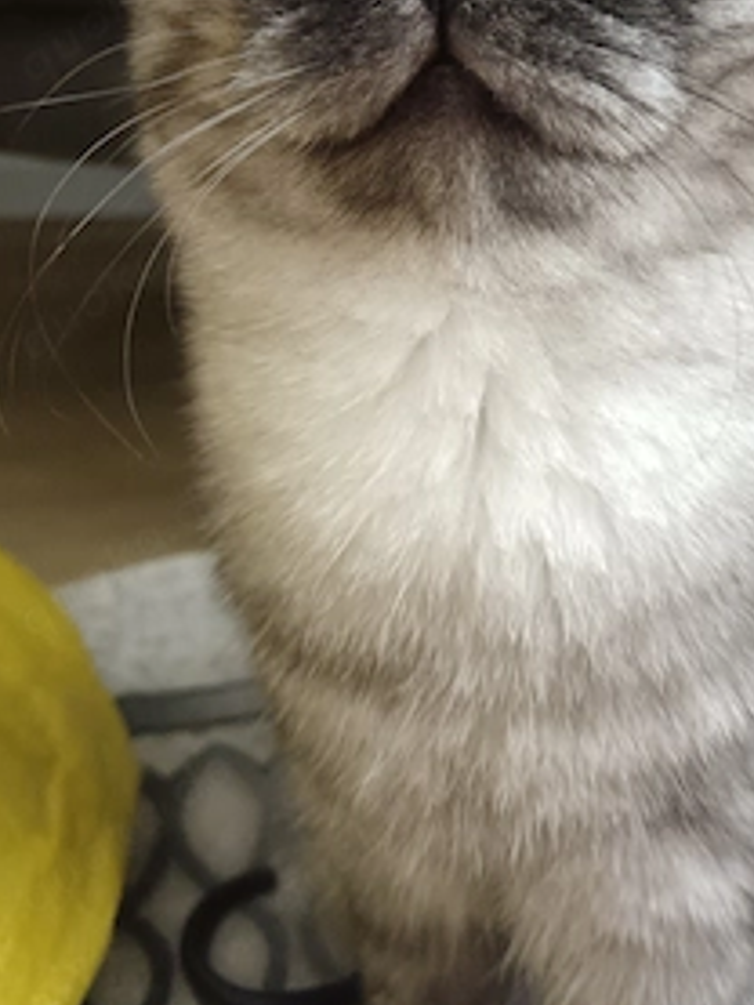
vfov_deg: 47.1
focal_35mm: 39
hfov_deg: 36.4
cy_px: 334
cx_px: 508
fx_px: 1132
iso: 4679
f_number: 1.9
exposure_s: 1/120
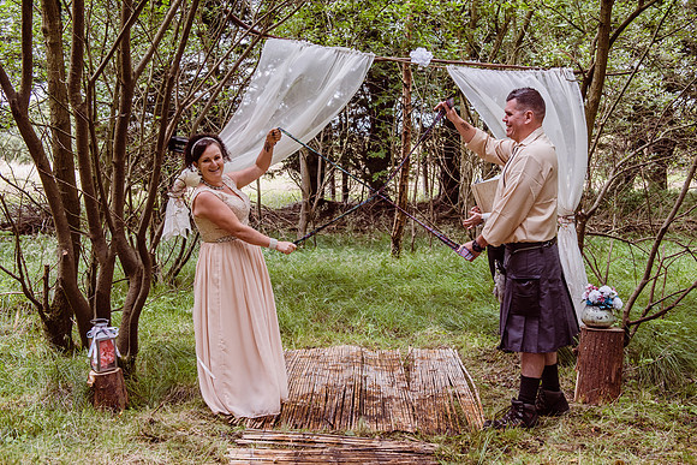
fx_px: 834
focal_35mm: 43
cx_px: 375
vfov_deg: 31.2
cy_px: 232
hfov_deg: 45.3
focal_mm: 40
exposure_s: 1/160
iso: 400
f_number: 5
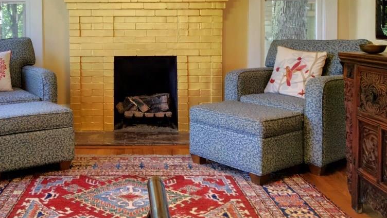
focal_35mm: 43
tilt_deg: -1.5
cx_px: 128
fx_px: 441
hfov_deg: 46.6
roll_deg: +0.4
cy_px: 39
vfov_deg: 27.1
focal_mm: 4.15
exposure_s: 1/30
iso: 50
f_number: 2.2
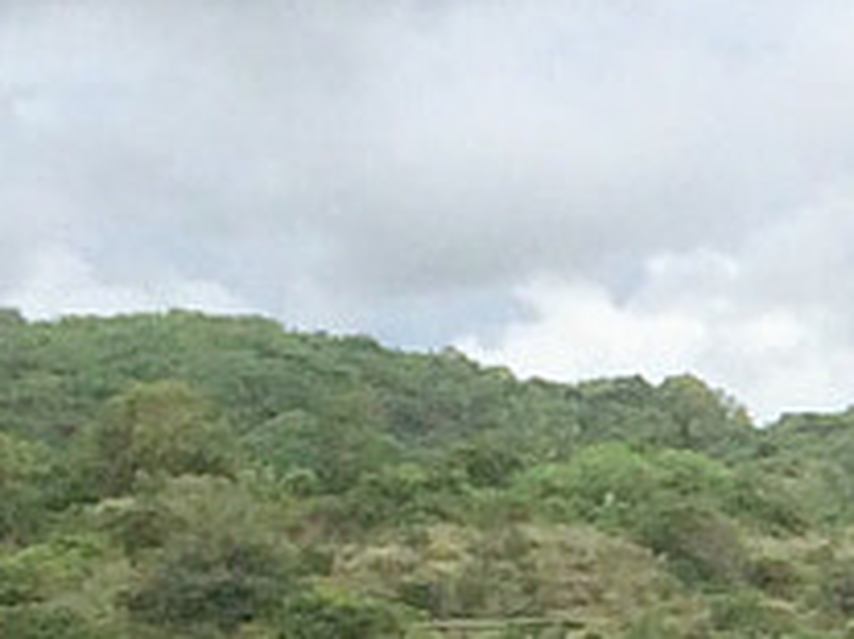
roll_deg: -0.9
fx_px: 5523
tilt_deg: -7.3
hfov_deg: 8.0
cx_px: 2182
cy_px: 1402
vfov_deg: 6.4
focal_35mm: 224
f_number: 2.2
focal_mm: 4.15
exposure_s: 1/2564
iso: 32
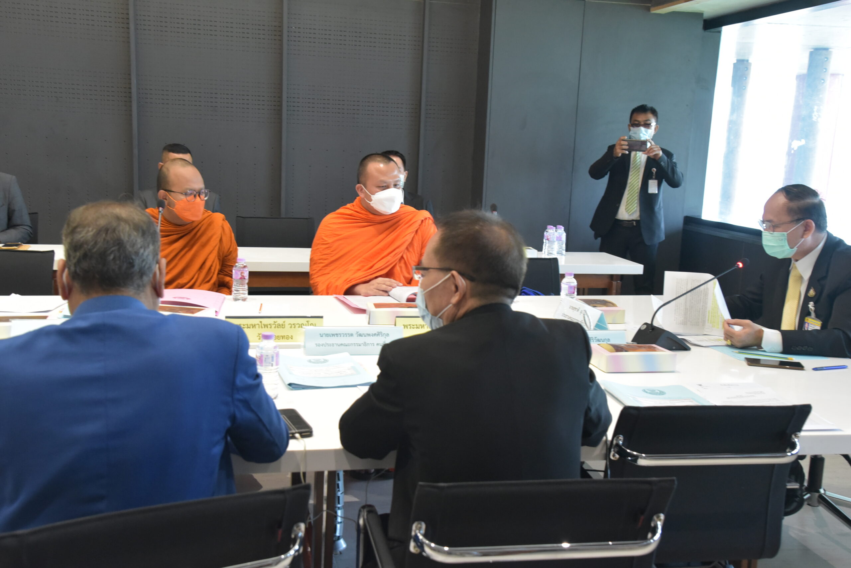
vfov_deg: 35.1
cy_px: 284
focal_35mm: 38
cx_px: 426
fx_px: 899
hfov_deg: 50.7
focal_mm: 38
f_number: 7.1
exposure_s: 1/100
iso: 5000
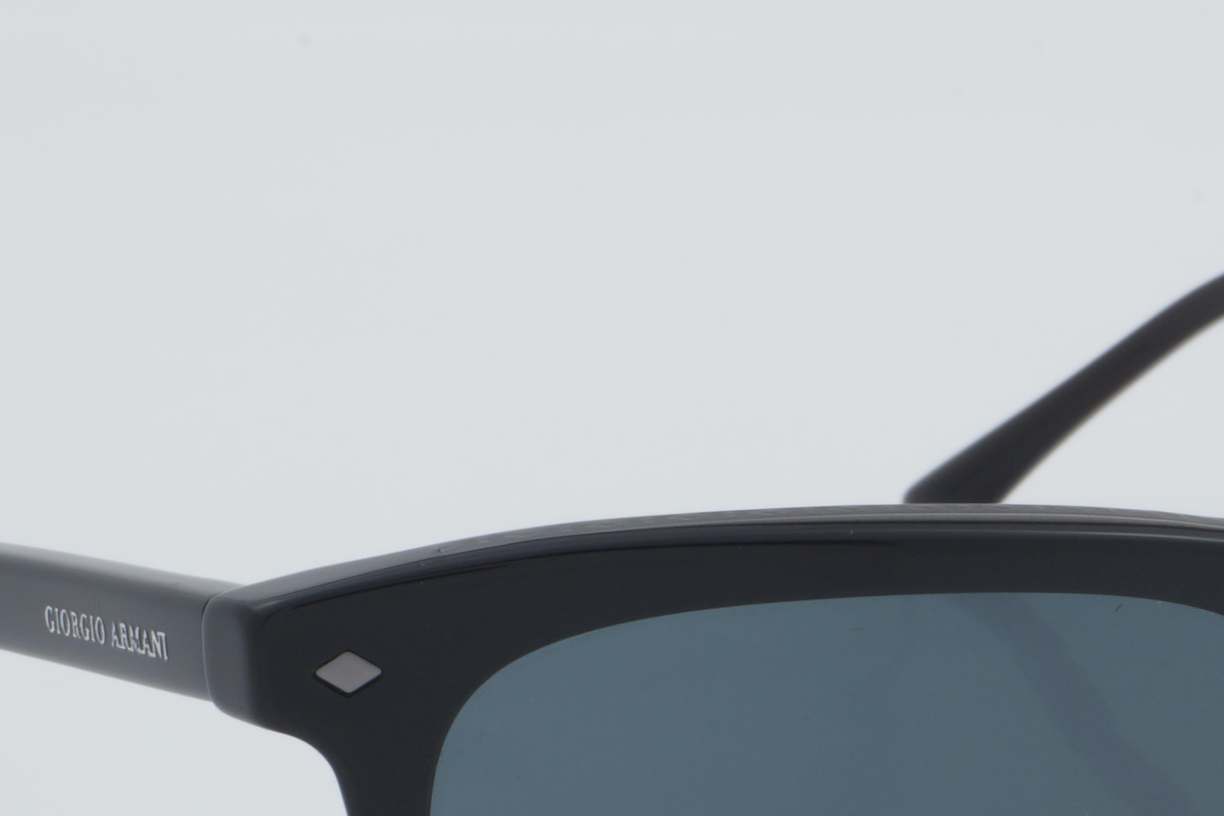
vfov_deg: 8.2
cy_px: 735
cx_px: 963
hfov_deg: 12.3
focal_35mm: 167
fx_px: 5677
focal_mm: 50
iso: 100
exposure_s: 1/4
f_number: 32
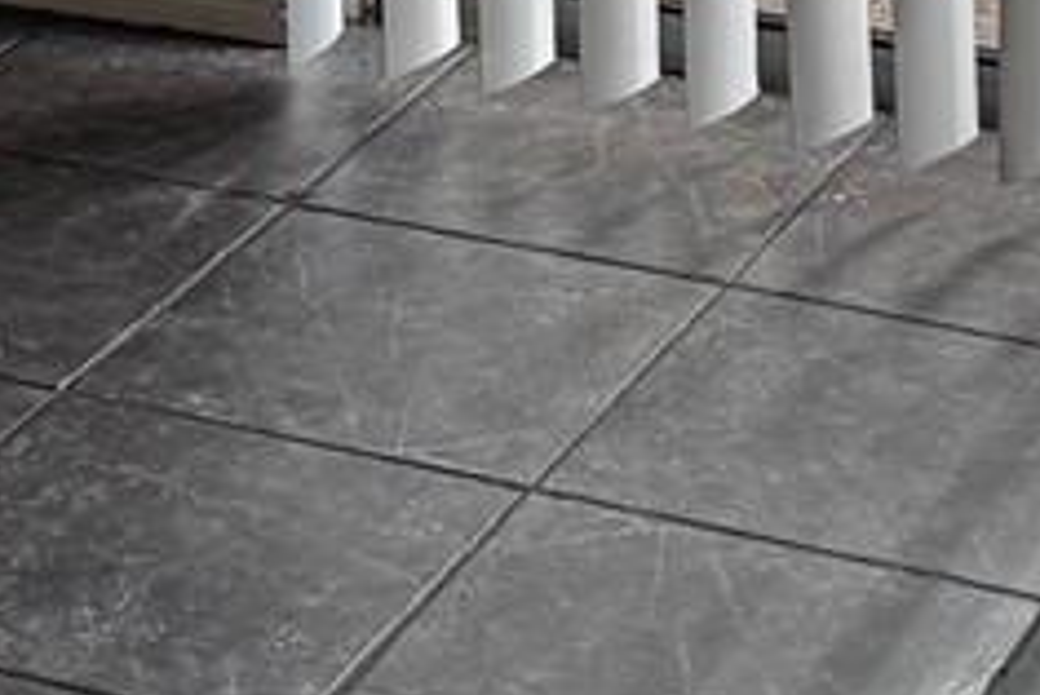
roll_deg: +1.6
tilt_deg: -8.5
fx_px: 4914
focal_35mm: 170
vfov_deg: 7.5
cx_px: 230
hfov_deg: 12.0
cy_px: -1023
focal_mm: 6.76
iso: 160
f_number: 1.78
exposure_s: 1/121
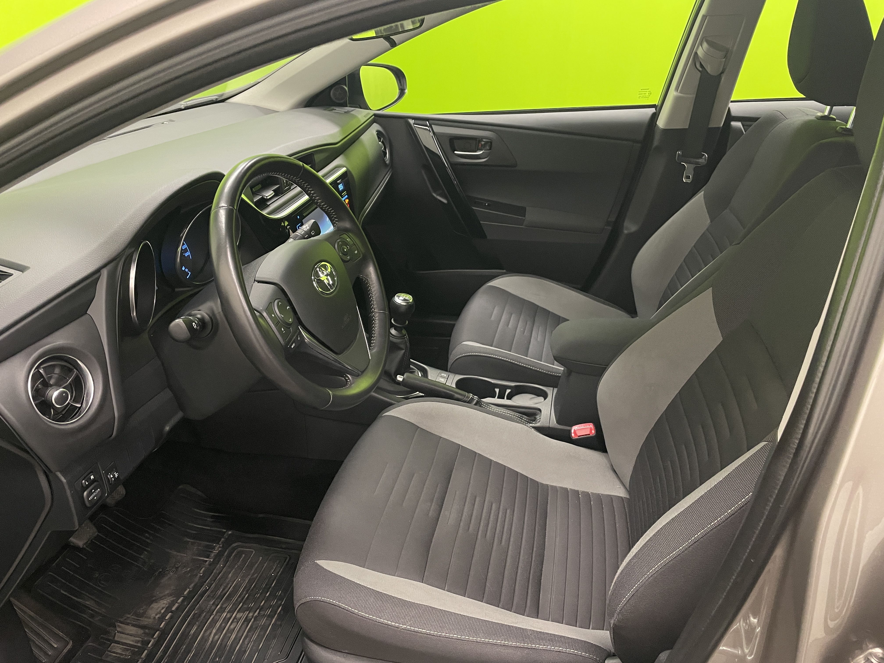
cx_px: 442
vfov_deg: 53.1
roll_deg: +0.1
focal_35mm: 26
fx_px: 664
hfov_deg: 67.3
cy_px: 332
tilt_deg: -27.3
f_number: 1.6
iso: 160
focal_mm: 4.2
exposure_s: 1/50
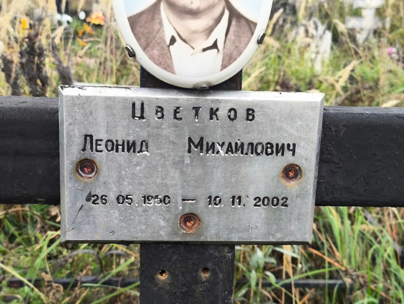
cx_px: 202
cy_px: 152
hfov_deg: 38.2
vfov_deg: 29.1
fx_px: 584
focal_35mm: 50
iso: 64
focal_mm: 4.71
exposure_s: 1/60
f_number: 1.7
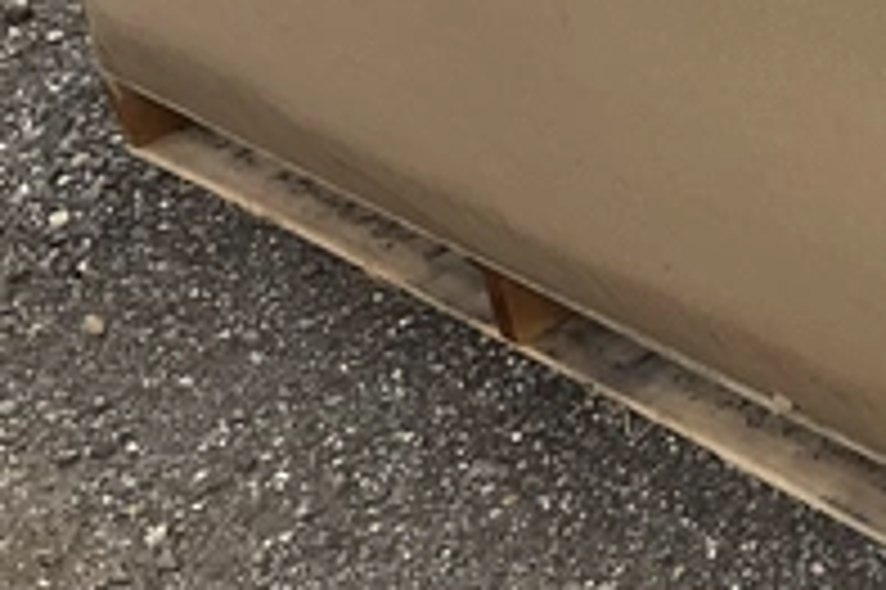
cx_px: 1327
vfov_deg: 11.8
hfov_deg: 16.3
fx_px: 2828
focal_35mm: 115
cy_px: -20
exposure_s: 1/978
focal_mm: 3
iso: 25
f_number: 1.8
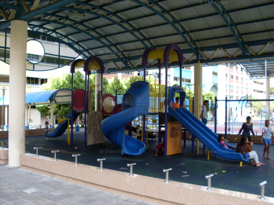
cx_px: 137
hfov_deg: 49.0
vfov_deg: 37.7
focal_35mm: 38
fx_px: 301
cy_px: 102
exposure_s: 1/125
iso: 80
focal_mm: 6.3
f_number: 2.8
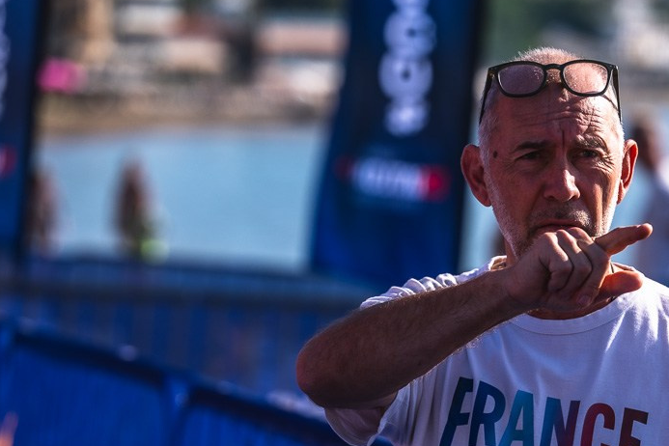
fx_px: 4292
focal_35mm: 231
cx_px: 561
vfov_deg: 5.9
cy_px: 359
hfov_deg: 8.9
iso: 100
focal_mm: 125
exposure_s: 1/2500
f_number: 3.5
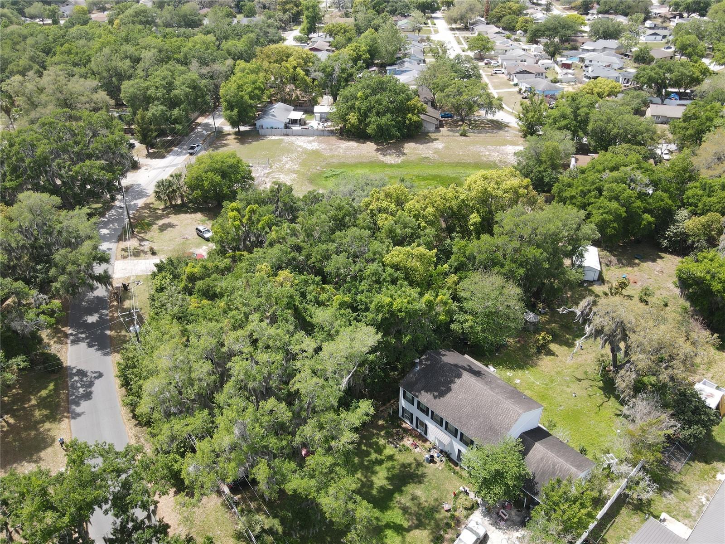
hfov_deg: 71.6
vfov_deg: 56.8
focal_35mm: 24
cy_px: 272
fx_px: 503
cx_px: 362
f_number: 2.8
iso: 100
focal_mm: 4.5
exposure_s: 1/320
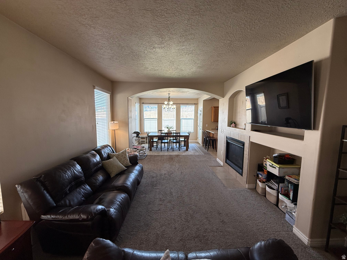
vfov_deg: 85.7
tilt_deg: -5.8
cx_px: 174
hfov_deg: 102.1
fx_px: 140
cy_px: 130
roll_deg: -0.4
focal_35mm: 14
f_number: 2.2
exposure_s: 1/120
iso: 80
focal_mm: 2.22
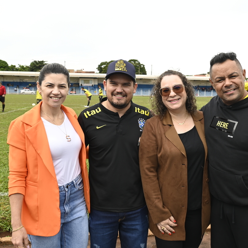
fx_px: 316
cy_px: 123
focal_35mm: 39
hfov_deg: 42.2
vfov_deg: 42.8
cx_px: 168
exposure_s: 1/125
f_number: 6.3
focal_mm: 30
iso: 200
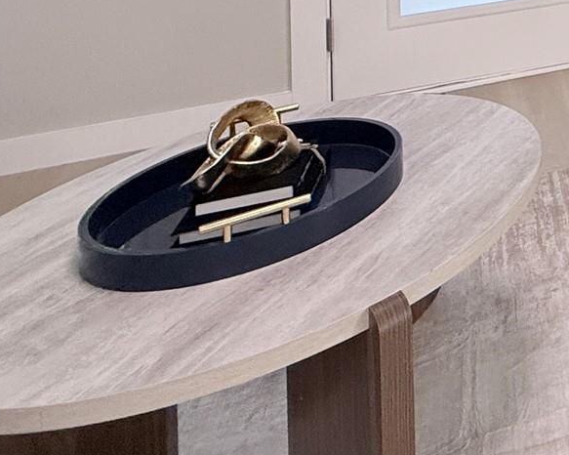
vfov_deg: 24.3
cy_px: -233
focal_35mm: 48
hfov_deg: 25.9
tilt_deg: -0.2
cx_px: 897
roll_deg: +0.1
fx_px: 808
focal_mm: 2.22
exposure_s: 1/120
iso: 200
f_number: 2.2
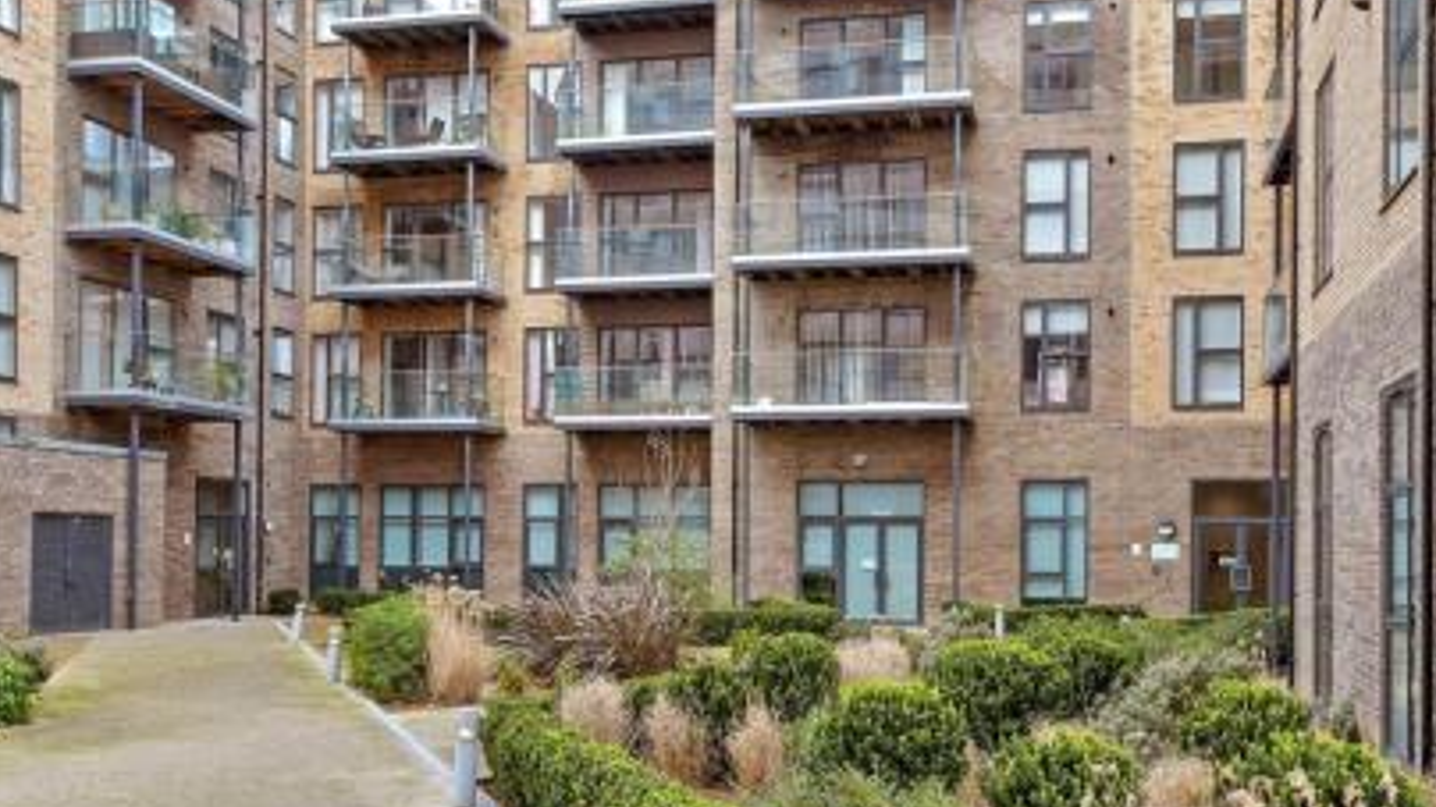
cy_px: 510
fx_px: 1408
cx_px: 775
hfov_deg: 54.0
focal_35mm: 37
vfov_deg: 31.8
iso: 400
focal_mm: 20
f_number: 8
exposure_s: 1/125
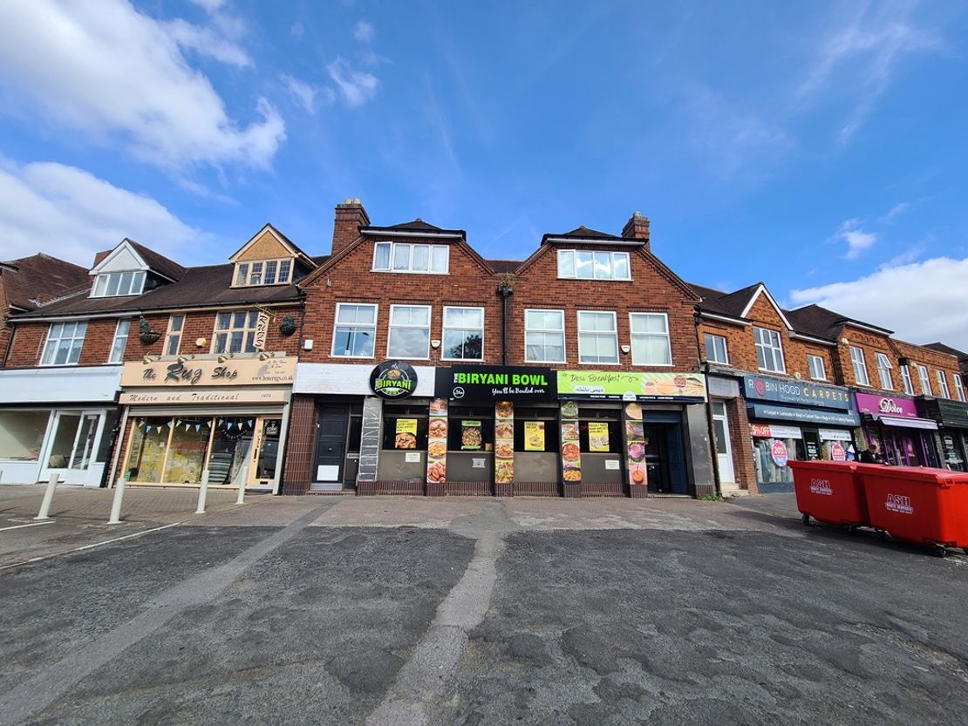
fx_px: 364
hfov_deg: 106.2
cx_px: 484
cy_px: 363
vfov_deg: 89.9
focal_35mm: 13
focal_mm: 2.2
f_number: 2.2
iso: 64
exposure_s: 1/1151
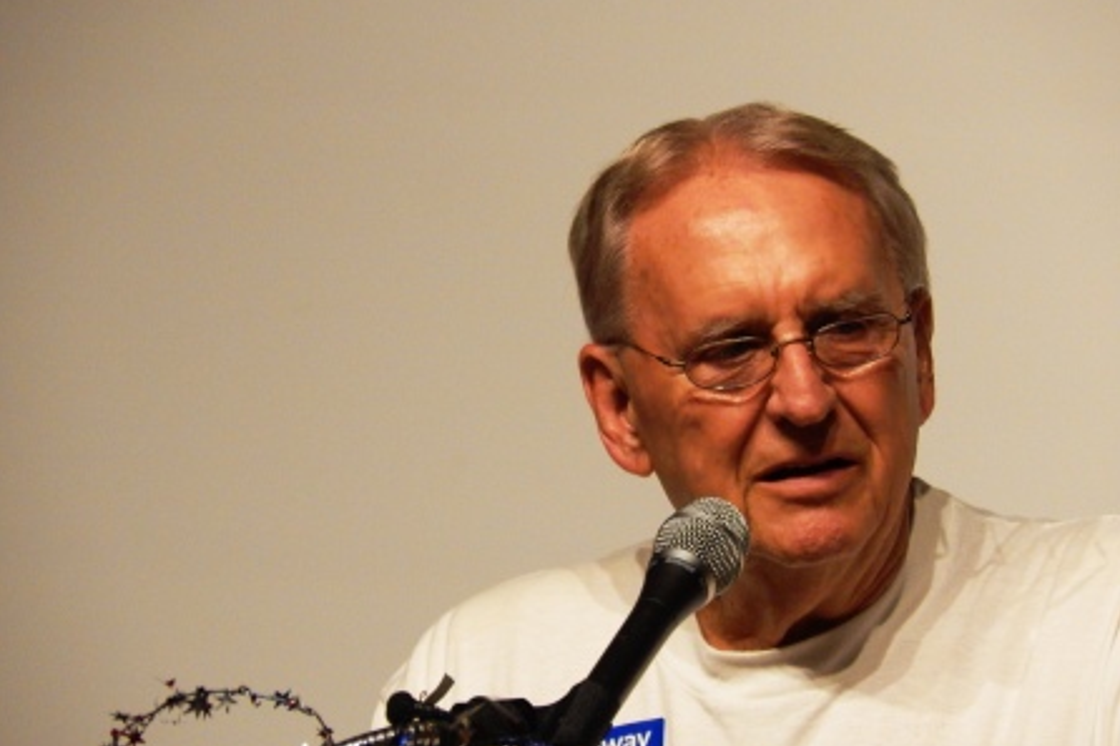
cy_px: 364
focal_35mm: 570
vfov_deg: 2.4
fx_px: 17726
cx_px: 560
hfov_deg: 3.6
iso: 800
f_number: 5.8
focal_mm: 97.9
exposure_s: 1/60
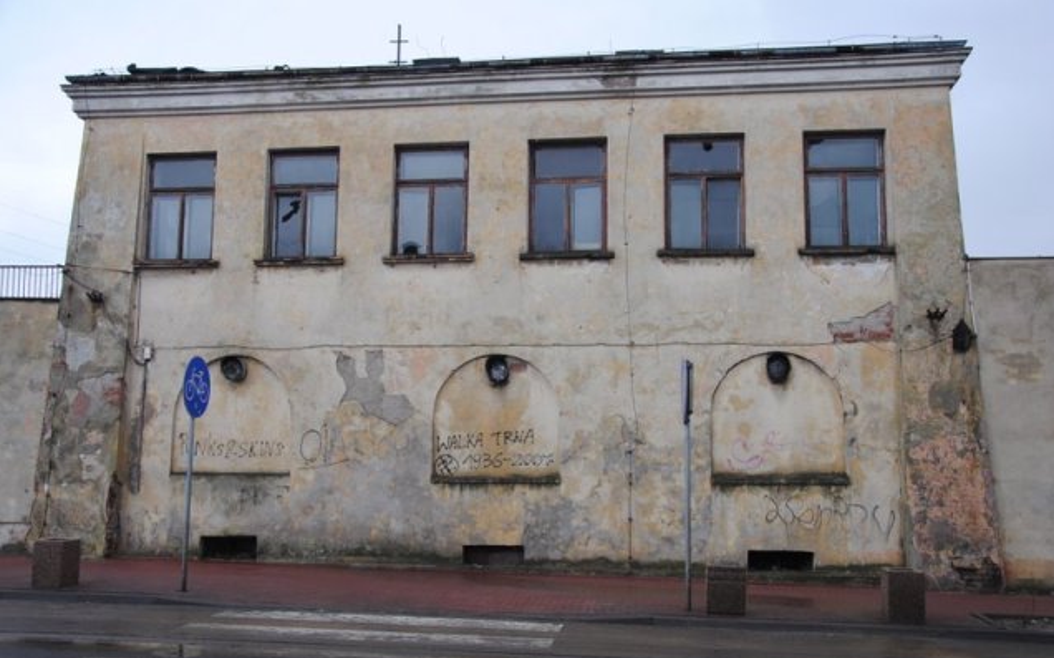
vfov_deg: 34.4
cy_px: 349
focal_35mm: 37
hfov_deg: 52.8
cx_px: 529
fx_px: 1062
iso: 160
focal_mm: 24
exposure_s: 1/125
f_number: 5.6
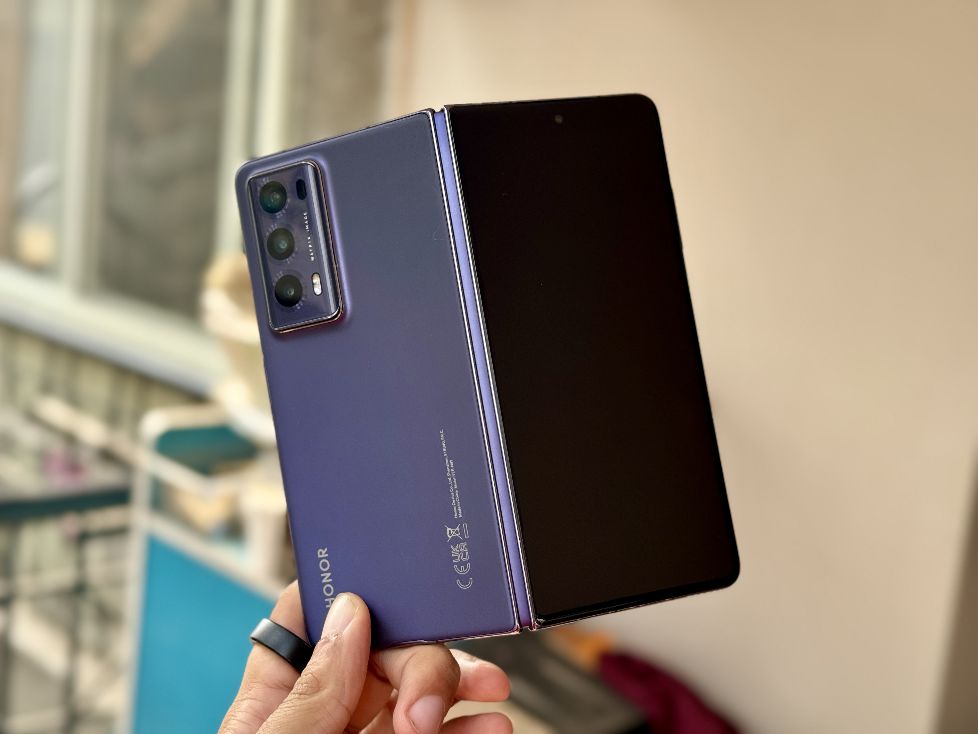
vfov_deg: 30.3
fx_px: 1356
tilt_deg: -9.0
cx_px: 489
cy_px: 367
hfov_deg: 39.7
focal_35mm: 48
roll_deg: -5.9
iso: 64
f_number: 1.78
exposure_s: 1/433
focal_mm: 6.86
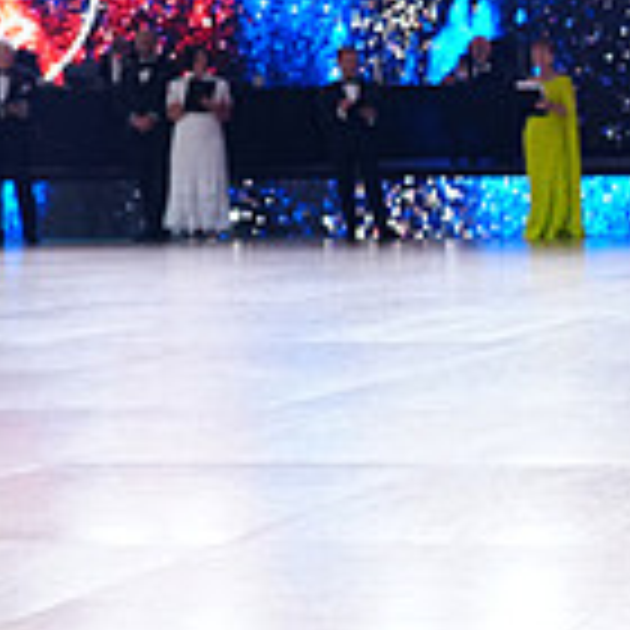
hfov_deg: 14.1
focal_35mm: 106
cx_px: 1215
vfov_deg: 16.4
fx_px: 2183
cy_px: 218
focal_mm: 30
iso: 2000
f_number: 4.5
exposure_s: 1/500
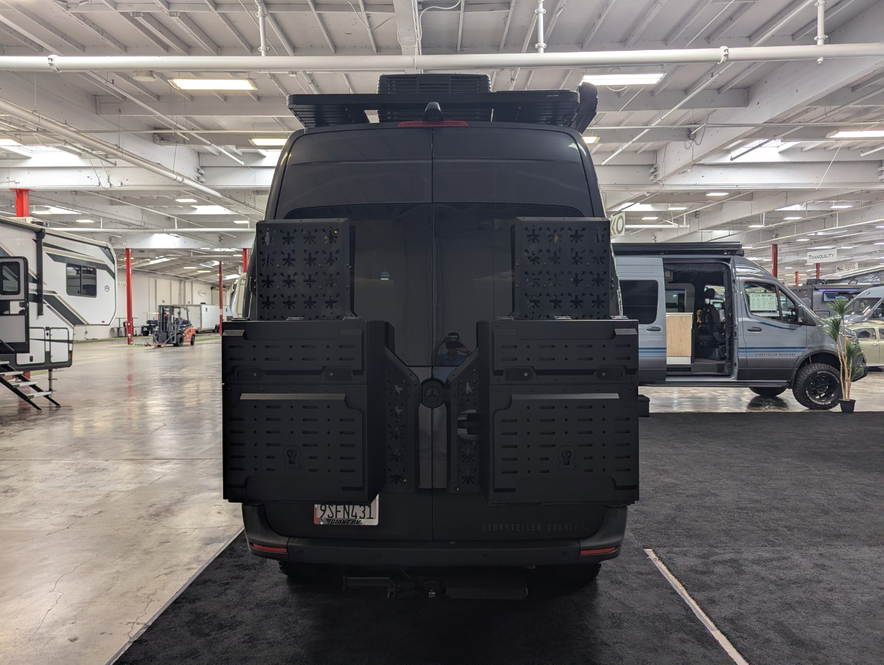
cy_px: 332
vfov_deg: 56.9
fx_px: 614
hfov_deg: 71.5
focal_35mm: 24
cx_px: 442
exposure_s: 1/120
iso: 65
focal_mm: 6.81
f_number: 1.85
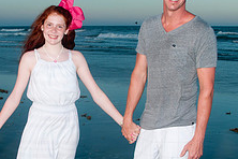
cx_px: 69
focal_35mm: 74
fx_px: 489
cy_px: 93
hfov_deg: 27.1
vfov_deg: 18.4
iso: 100
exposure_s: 1/125
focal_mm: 18
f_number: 8
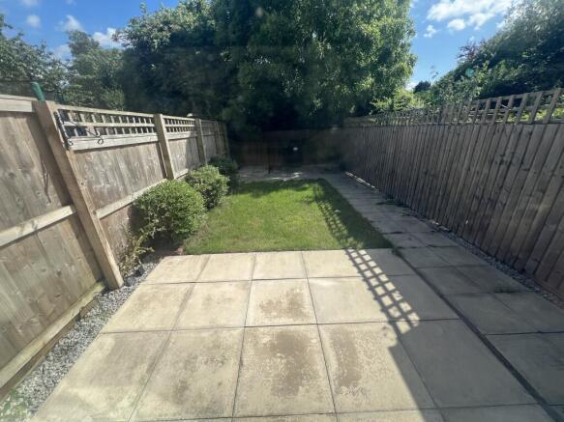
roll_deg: +2.5
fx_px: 212
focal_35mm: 13
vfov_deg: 89.9
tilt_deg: -23.3
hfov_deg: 106.2
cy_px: 211
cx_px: 282
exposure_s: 1/903
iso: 32
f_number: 1.8
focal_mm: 1.57
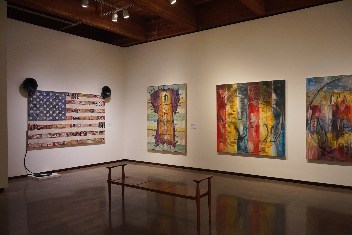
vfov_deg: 45.0
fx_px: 284
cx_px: 172
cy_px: 117
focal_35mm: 29
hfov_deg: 63.6
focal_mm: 28
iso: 6400
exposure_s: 1/100
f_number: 5.6
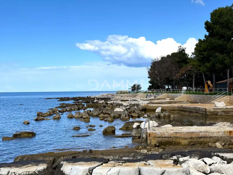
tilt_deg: +0.4
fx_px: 323
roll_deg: +0.2
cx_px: 116
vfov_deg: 30.3
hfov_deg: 39.7
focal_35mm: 48
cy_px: 88
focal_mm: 6.76
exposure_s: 1/9901
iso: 64
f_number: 1.78
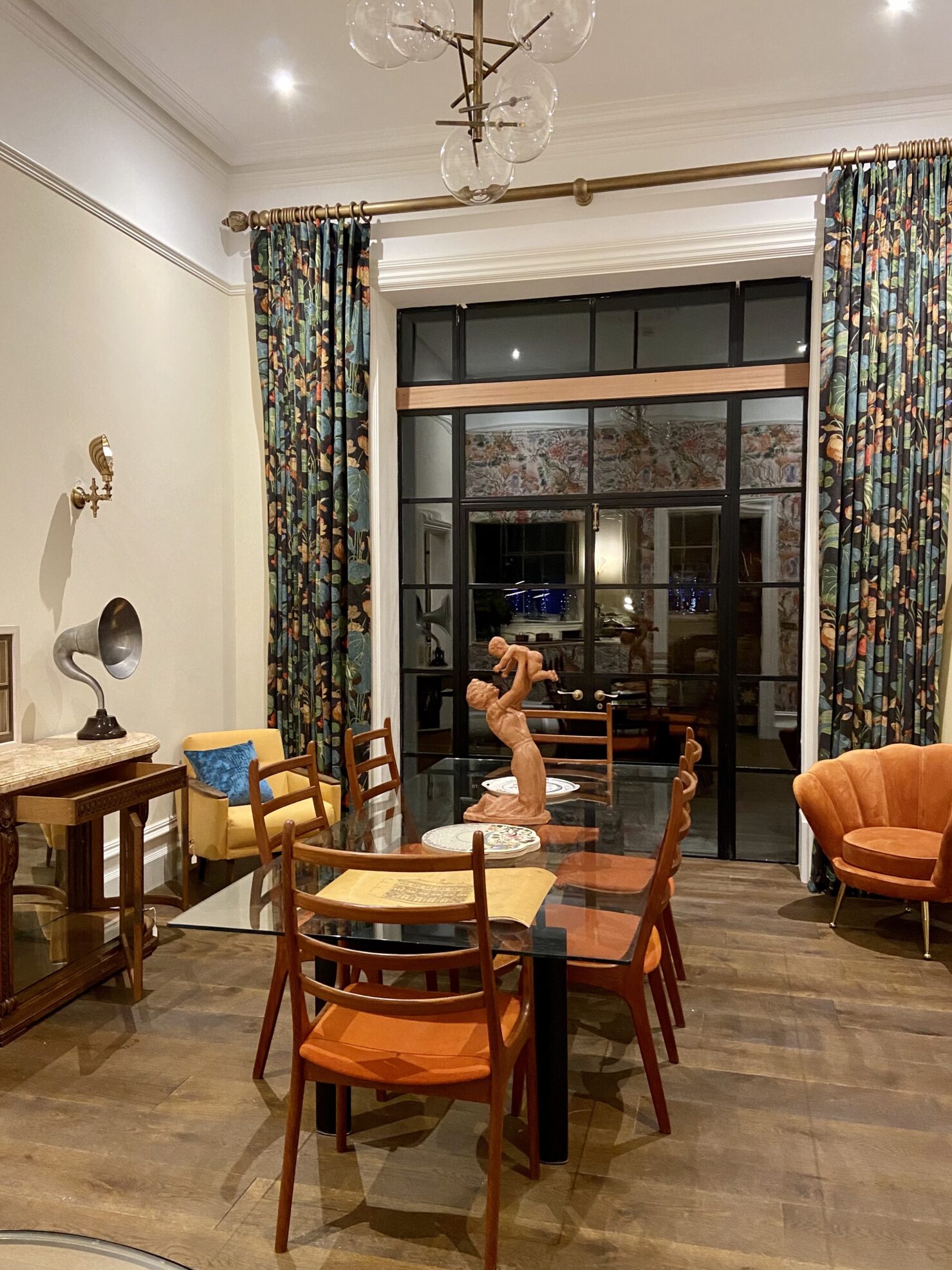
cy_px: 654
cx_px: 469
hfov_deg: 51.4
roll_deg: +0.1
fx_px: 990
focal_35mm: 27
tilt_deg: -1.7
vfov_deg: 65.3
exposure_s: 1/33
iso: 500
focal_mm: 4.25
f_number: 1.8
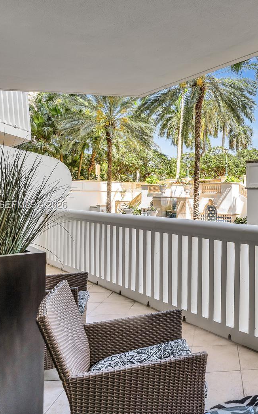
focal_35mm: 25
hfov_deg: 42.3
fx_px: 281
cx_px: 260
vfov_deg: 72.6
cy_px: 206
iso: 200
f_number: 8
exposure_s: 1/100
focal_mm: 16
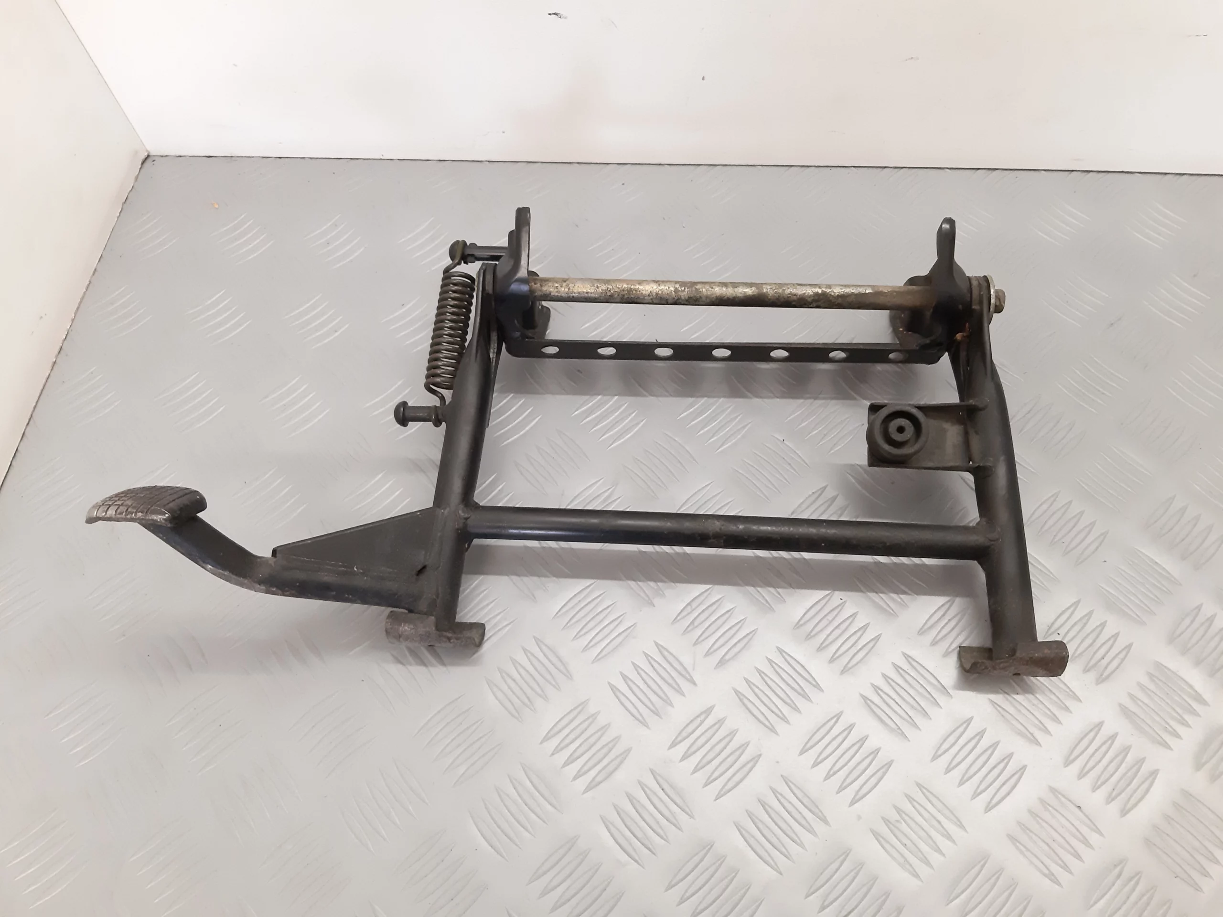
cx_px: 612
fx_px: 954
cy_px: 458
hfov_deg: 65.3
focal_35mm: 27
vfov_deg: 51.4
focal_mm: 3.93
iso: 400
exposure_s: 1/50
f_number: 1.7
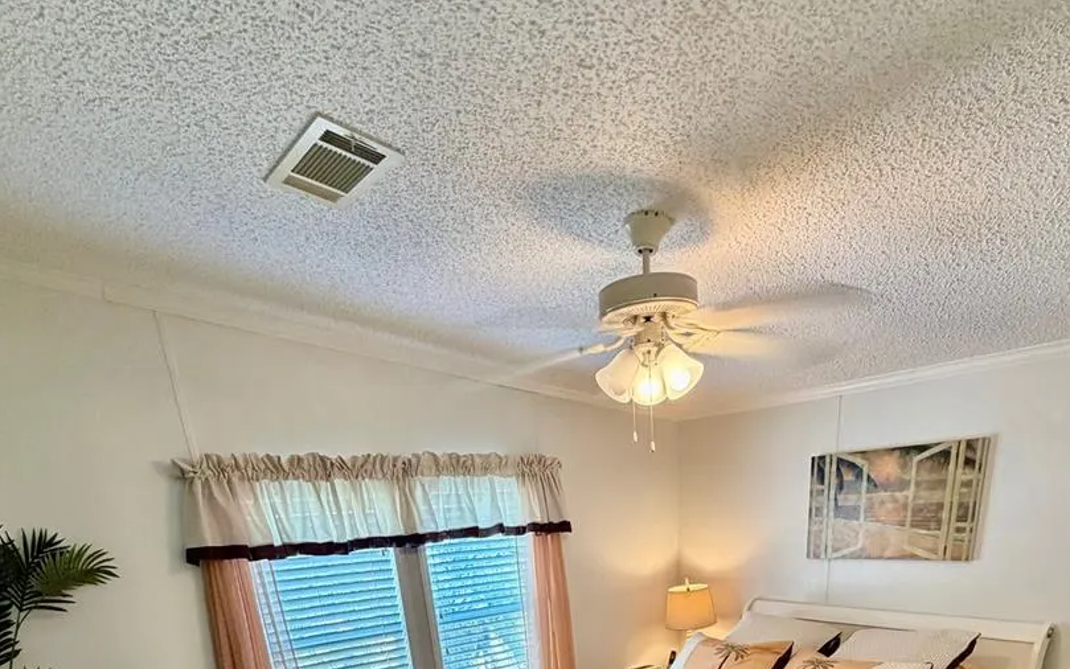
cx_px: 583
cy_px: 748
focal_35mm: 22
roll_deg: +3.2
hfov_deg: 79.5
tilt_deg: -20.9
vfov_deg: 42.3
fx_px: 642
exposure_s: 1/60
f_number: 2.2
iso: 250
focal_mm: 2.22
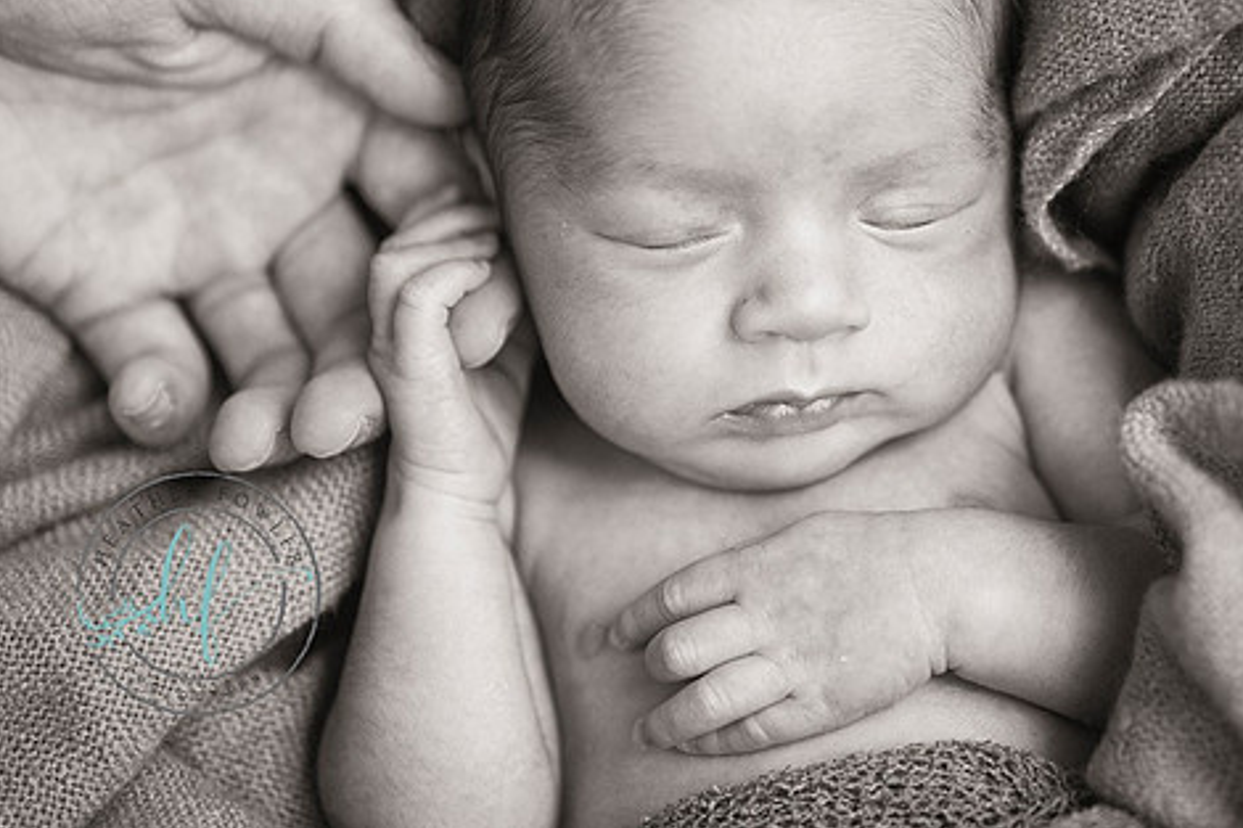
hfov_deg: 18.4
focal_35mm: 111
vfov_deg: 12.3
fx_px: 3831
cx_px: 746
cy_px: 320
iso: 1250
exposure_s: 1.08
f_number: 0.86
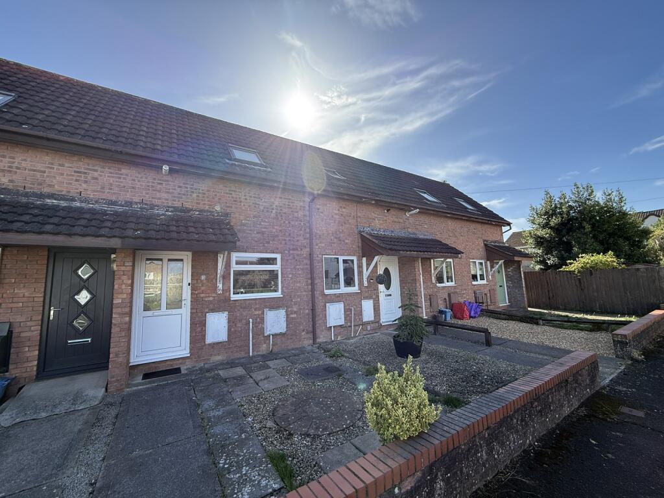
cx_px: 332
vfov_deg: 85.7
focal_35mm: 14
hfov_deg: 102.1
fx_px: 269
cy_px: 249
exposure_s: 1/970
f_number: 2.2
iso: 64
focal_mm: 2.22
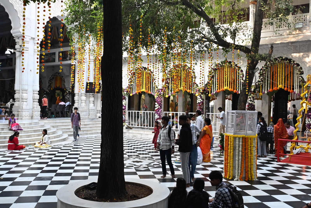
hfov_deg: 53.1
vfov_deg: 37.0
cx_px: 156
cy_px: 104
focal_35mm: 36
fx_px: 311
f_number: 9
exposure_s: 1/125
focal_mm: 24
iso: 1600
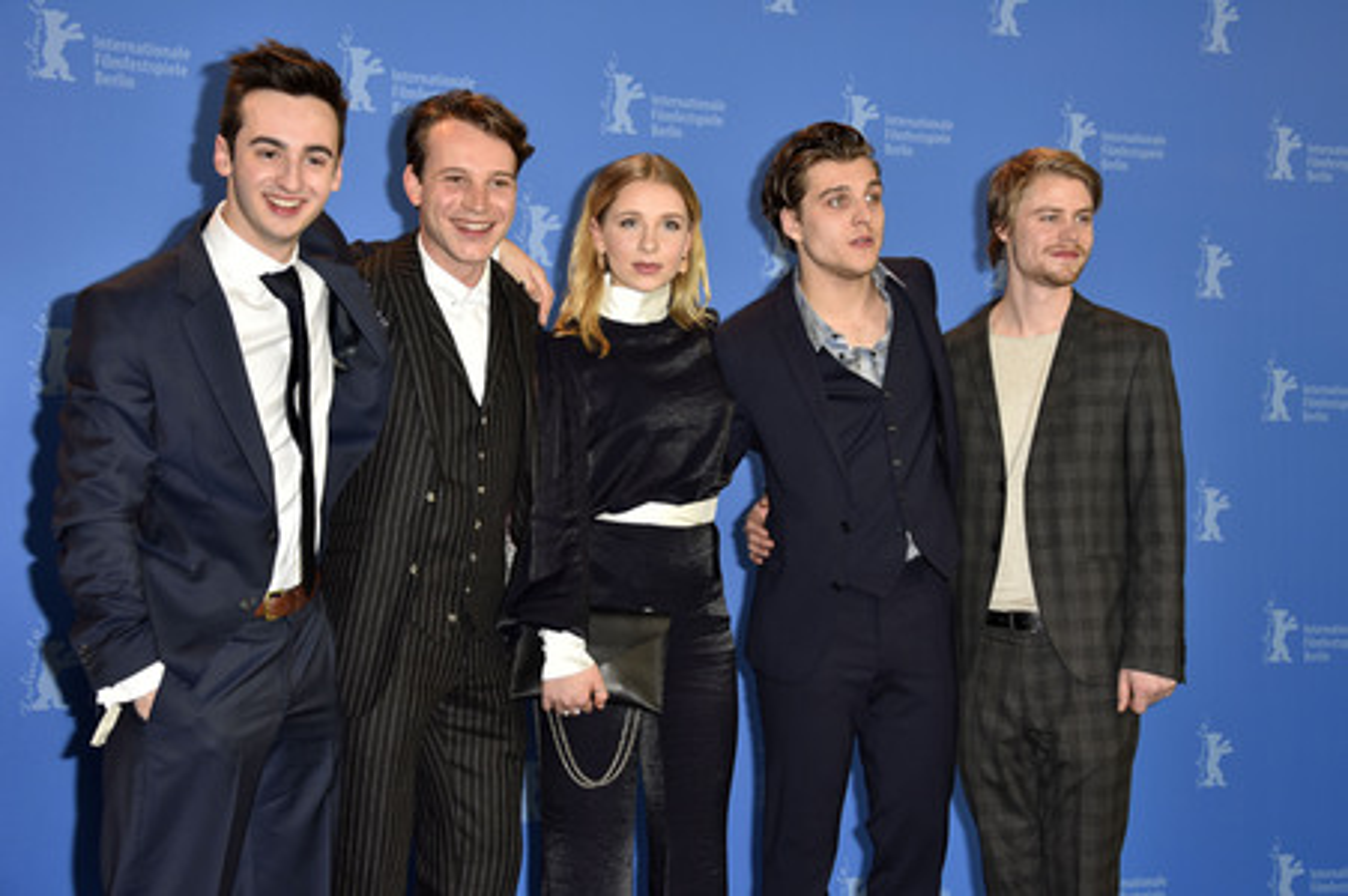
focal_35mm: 58
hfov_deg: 34.5
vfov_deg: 23.3
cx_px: 674
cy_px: 448
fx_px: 2170
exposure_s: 1/125
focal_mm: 58
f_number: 5.6
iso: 500
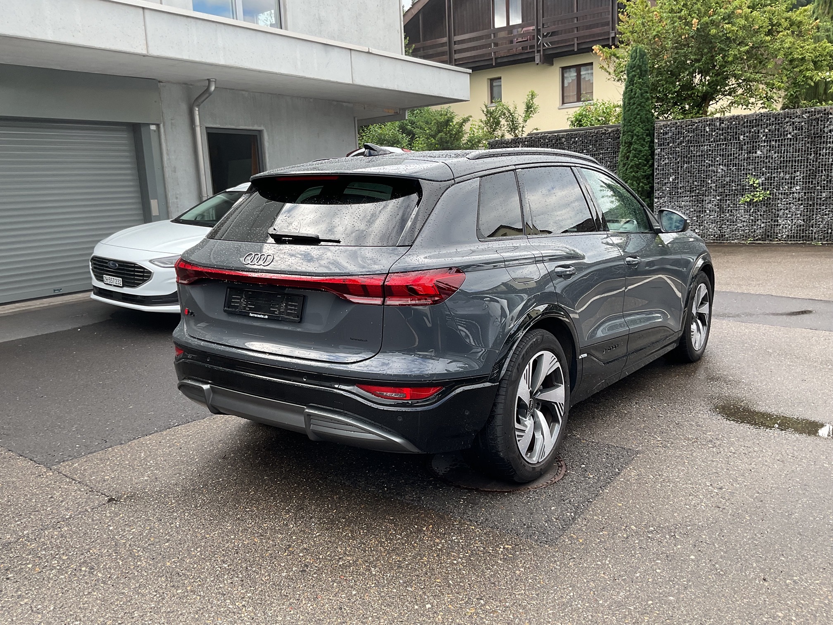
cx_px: 416
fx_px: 698
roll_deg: +2.1
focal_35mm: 29
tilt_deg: -9.9
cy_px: 312
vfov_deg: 48.2
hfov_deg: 61.7
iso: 16
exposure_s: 1/254
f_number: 1.8
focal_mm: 3
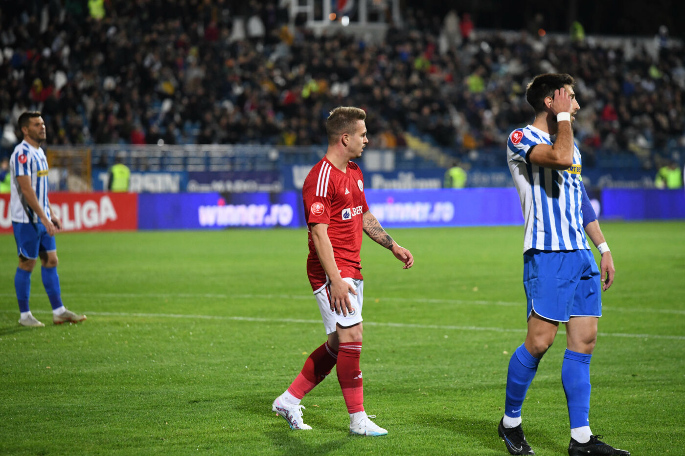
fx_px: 3805
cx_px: 342
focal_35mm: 200
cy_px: 228
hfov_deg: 10.3
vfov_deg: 6.9
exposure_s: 1/1250
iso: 5000
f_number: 4
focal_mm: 200
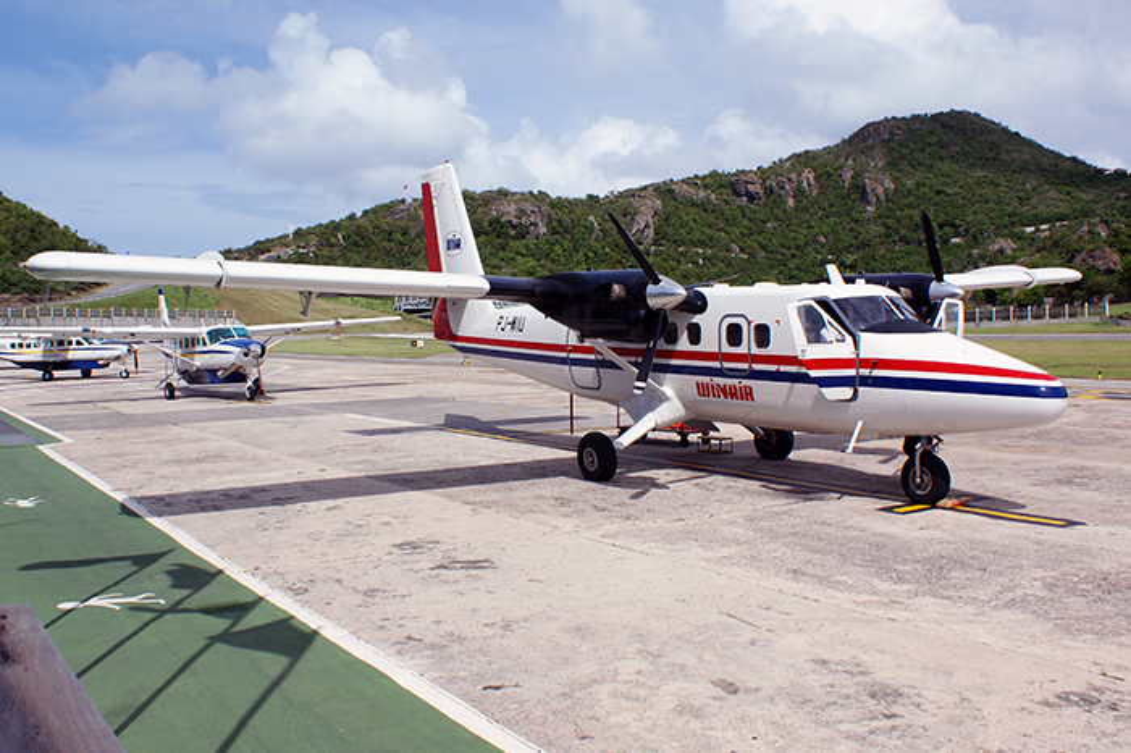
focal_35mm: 27
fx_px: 848
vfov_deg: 47.9
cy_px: 376
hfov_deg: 67.4
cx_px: 566
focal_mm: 18
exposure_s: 1/400
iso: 100
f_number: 10
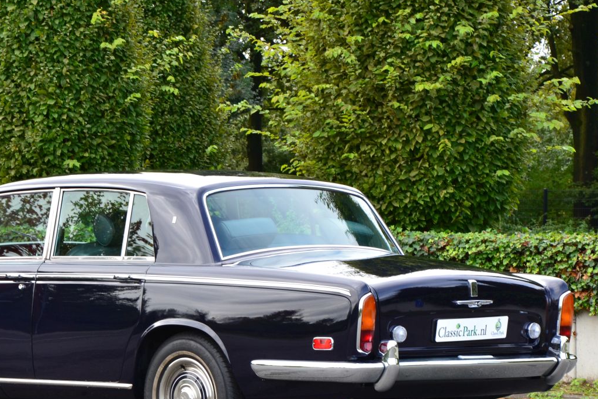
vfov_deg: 8.9
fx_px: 2558
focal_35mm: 154
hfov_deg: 13.3
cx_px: 164
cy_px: 267
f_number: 8
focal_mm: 70
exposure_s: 1/80
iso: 400
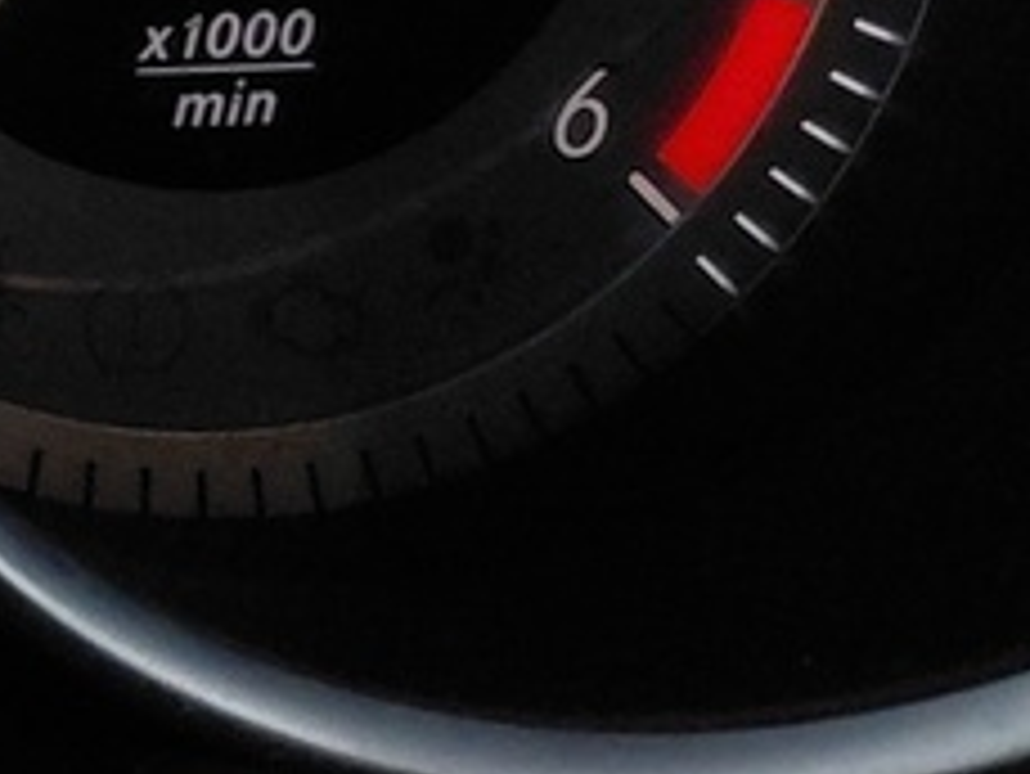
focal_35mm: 157
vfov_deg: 8.9
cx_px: -1916
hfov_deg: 9.9
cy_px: -824
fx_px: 4674
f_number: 1.8
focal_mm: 4.69
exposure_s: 1/50.1
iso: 250
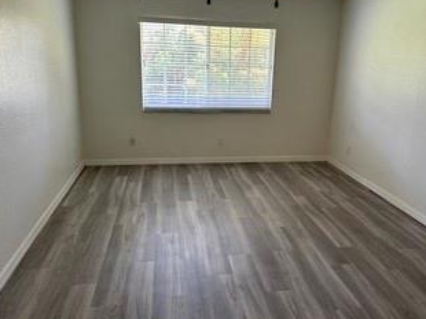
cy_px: 147
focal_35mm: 31
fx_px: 381
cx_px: 236
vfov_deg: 45.3
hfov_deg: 58.2
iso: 125
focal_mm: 6.86
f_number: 1.78
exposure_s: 1/120
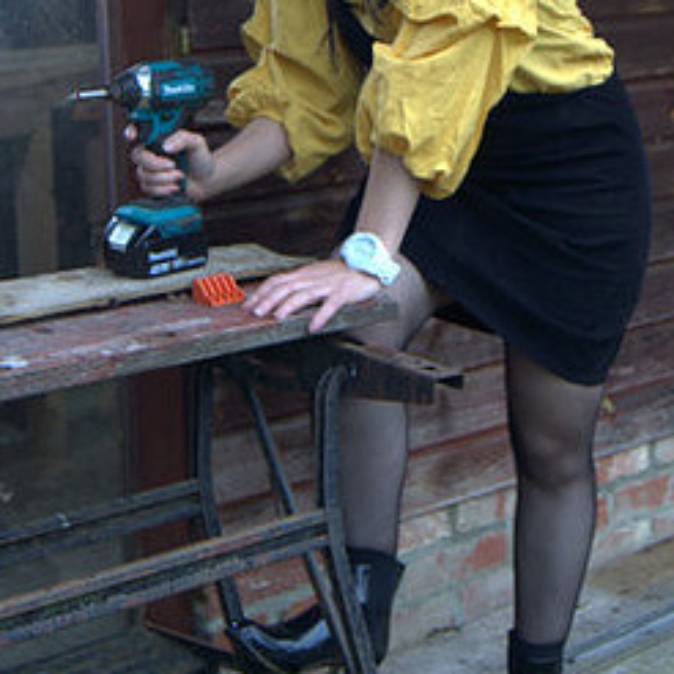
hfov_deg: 24.6
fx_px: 1542
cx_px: 371
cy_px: 82
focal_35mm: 70
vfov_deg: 24.0
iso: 100
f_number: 5
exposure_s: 1/160
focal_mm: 30
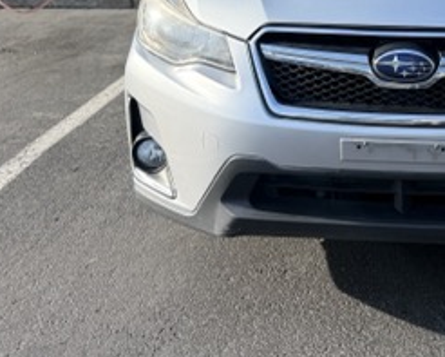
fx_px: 804
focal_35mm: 61
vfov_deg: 24.2
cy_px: 25
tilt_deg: -8.4
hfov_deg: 29.5
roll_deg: -2.8
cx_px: 409
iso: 100
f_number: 1.78
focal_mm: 6.76
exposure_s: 1/1770
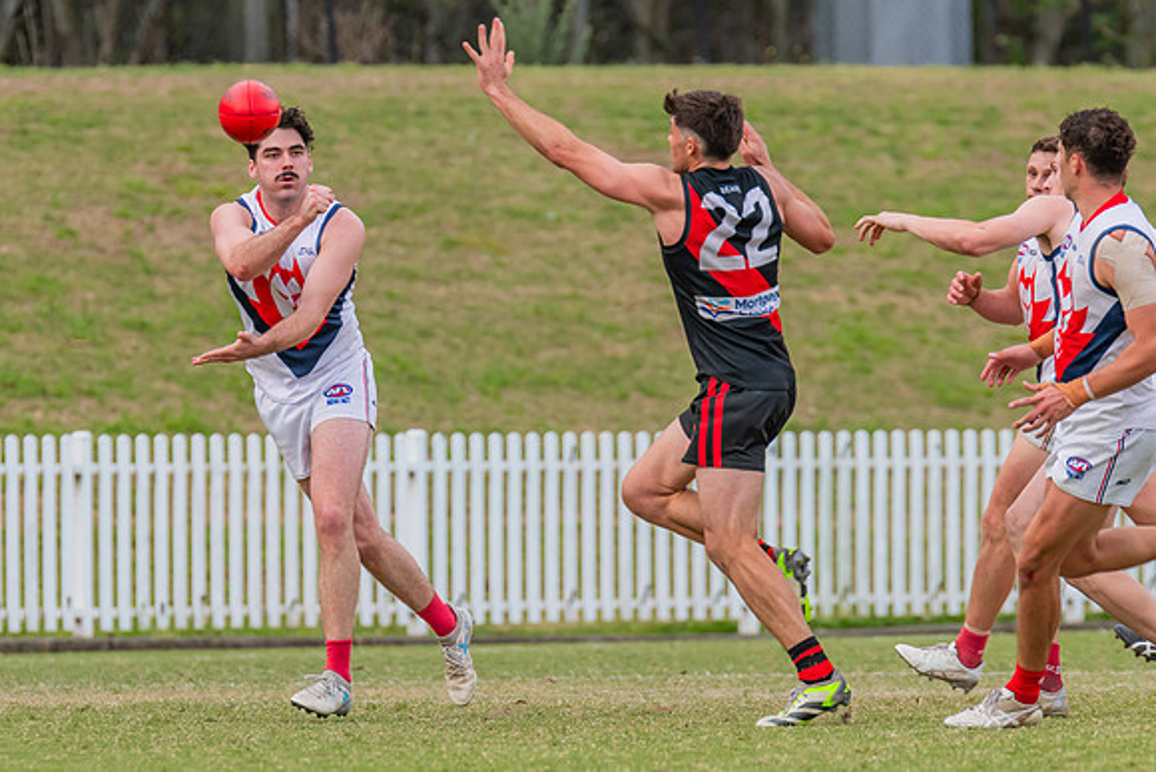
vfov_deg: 2.4
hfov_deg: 3.6
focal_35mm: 569
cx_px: 393
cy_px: 360
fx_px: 18282
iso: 800
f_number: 8
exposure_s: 1/1250
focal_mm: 420
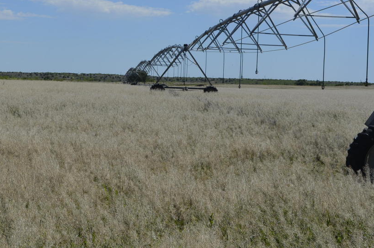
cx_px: 118
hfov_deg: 21.6
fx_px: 974
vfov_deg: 14.4
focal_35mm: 94
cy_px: 73
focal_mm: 44
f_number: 10
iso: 100
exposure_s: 1/400
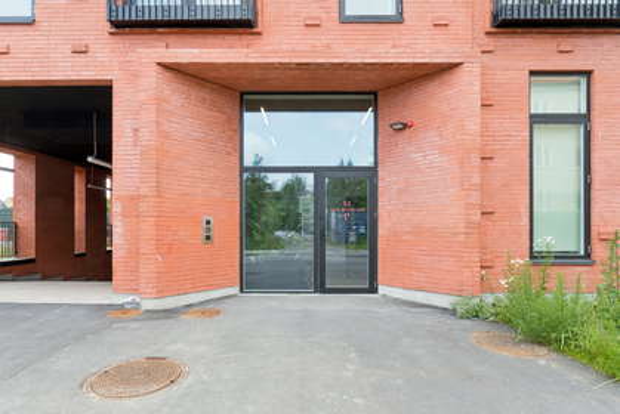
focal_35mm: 21
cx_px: 310
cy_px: 207
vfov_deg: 59.6
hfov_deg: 81.2
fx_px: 362
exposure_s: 1/125
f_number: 8
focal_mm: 14
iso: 320
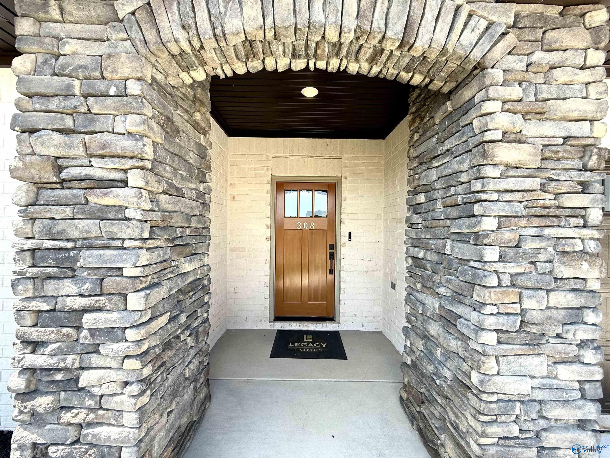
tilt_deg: +0.2
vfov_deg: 85.7
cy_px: 229
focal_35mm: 14
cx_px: 305
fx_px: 247
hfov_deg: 102.1
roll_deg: -0.7
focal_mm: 2.22
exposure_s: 1/300
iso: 50
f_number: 2.2
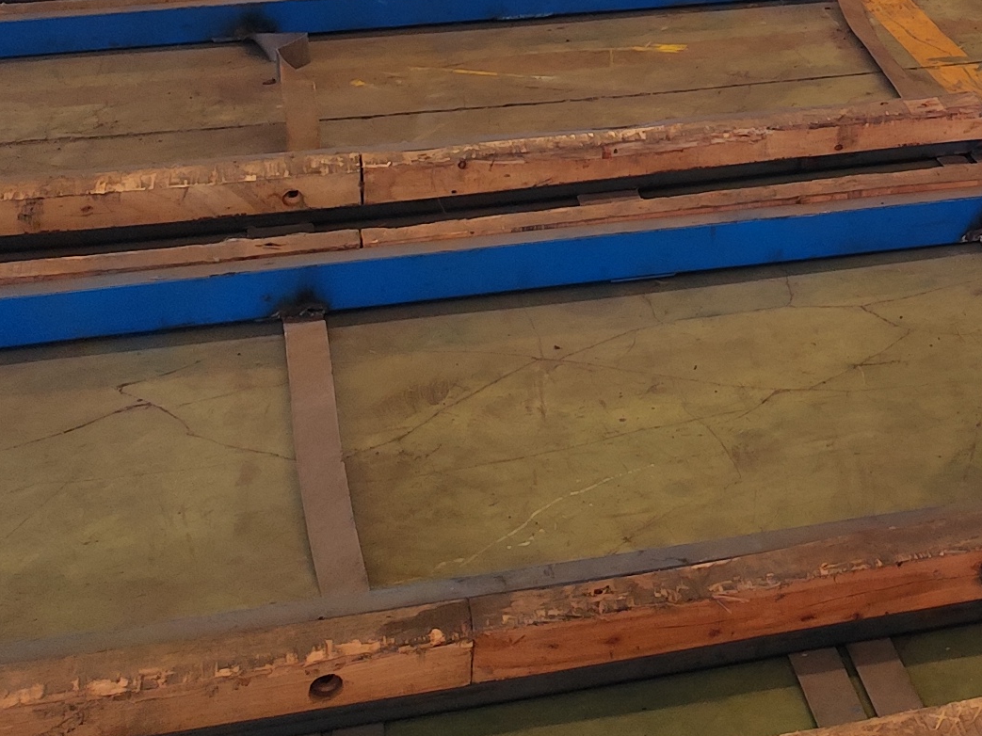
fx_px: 2553
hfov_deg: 20.0
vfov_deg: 14.8
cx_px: 1269
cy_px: -496
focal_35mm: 90
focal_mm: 6.14
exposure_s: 1/100
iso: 200
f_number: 1.65
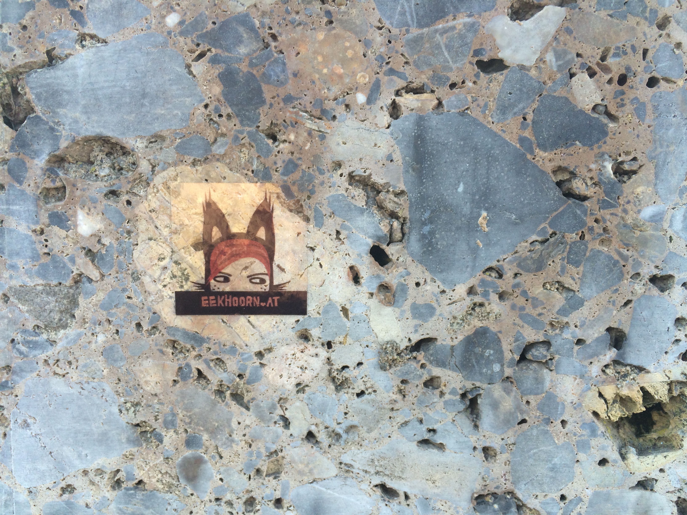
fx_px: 595
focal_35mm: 30
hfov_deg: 60.0
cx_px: 344
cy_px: 258
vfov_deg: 46.8
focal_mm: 4.12
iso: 50
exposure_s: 1/120
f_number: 2.2
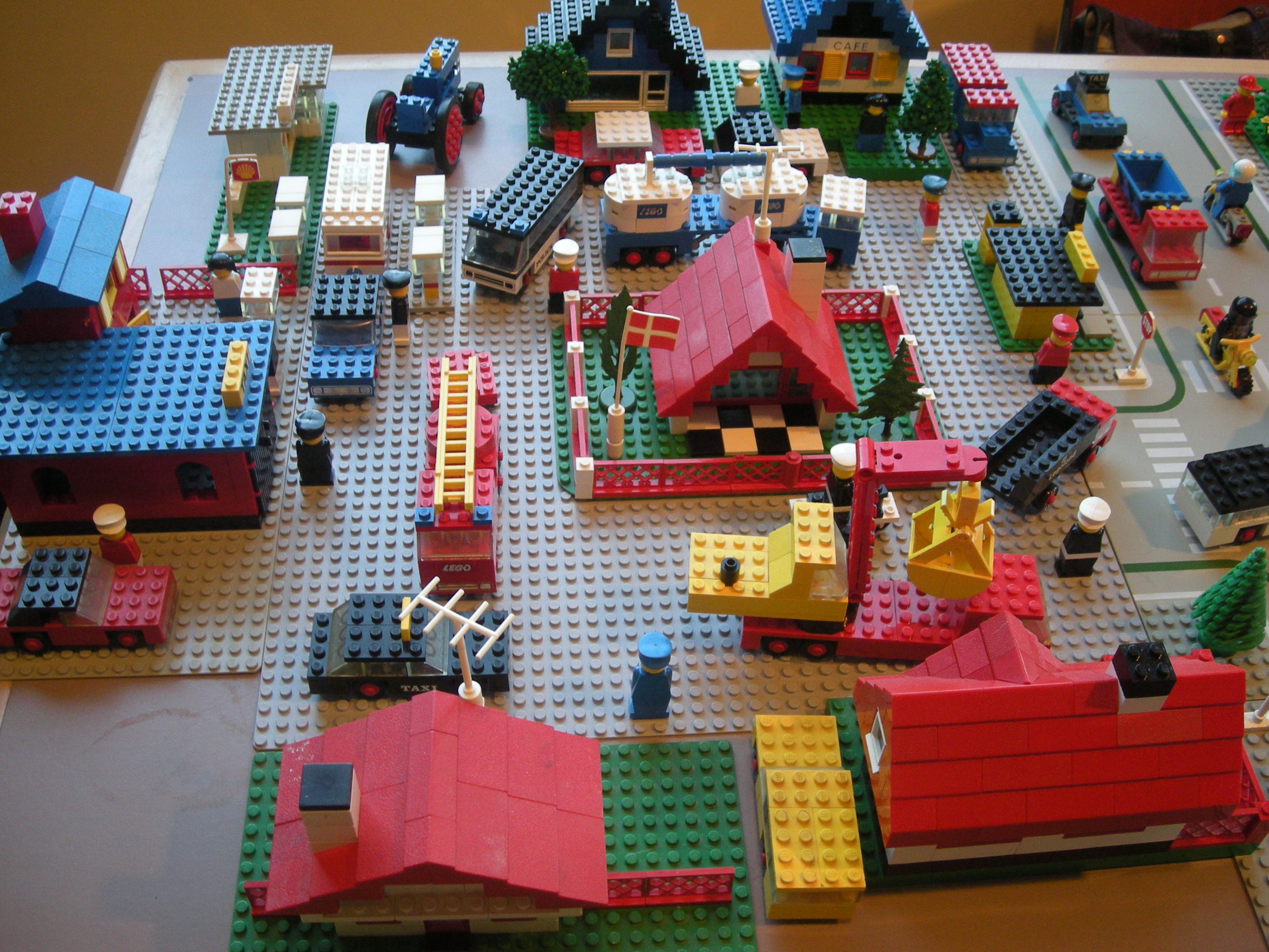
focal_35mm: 37
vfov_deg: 38.7
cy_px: 463
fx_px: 1356
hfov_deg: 50.1
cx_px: 638
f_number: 2.8
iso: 149
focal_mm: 5.7
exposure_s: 1/8
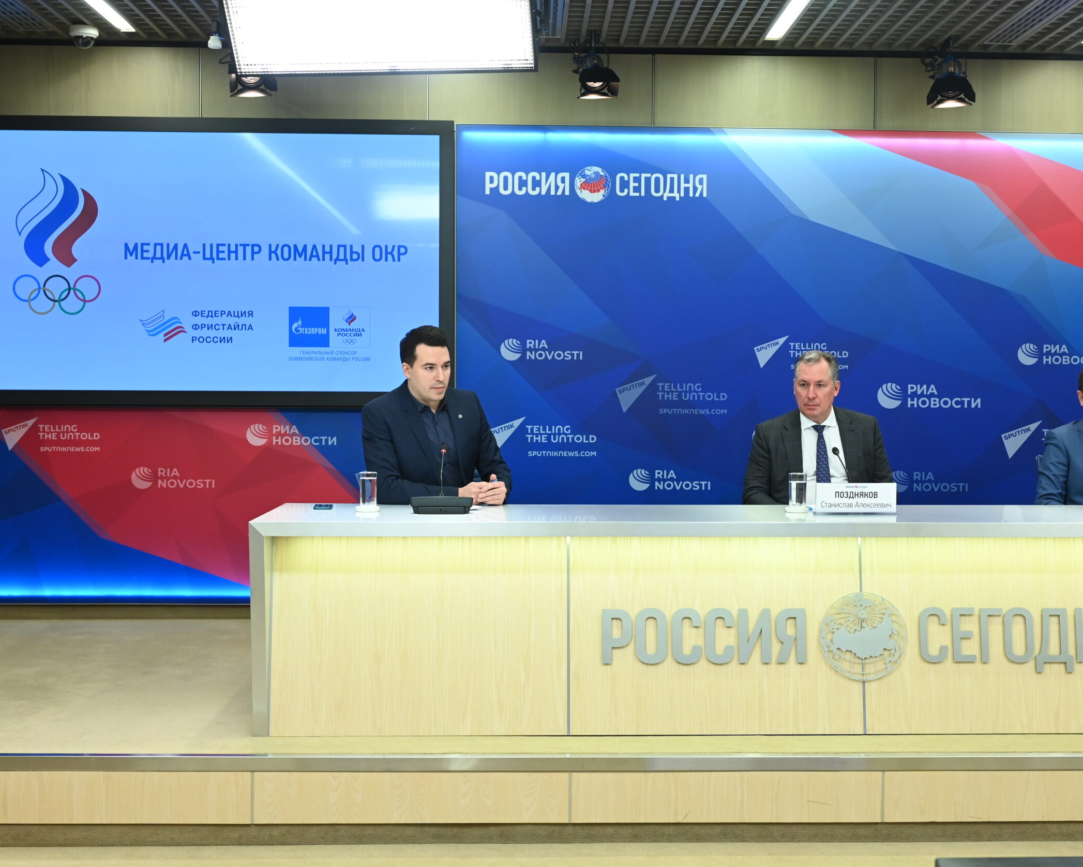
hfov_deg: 39.5
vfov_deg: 32.1
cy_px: 432
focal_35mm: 47
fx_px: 1507
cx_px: 594
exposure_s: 1/60
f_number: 5.6
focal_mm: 41
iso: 1600
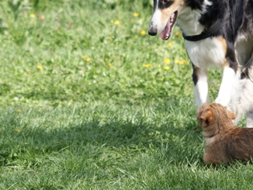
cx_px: 85
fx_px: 2794
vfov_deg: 3.9
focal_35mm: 382
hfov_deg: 5.2
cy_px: 86
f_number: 5
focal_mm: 135
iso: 100
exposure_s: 1/320
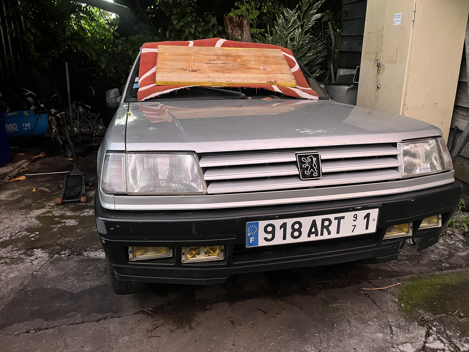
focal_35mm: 26
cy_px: 176
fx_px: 352
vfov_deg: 53.1
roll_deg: +2.5
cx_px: 234
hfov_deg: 67.3
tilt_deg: -20.9
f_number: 1.6
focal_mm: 5.1
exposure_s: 1/40
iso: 500
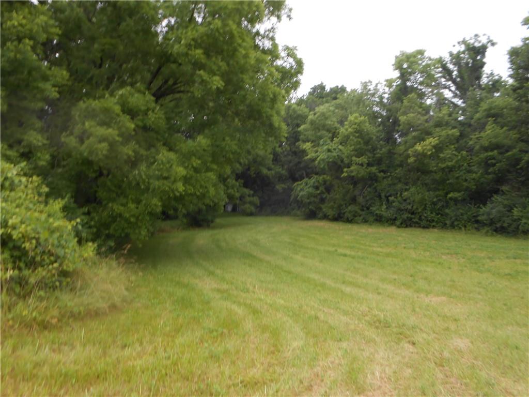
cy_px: 198
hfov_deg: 67.3
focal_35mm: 26
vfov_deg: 53.1
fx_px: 397
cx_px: 264
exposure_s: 1/40
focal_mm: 4.6
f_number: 3.5
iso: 80
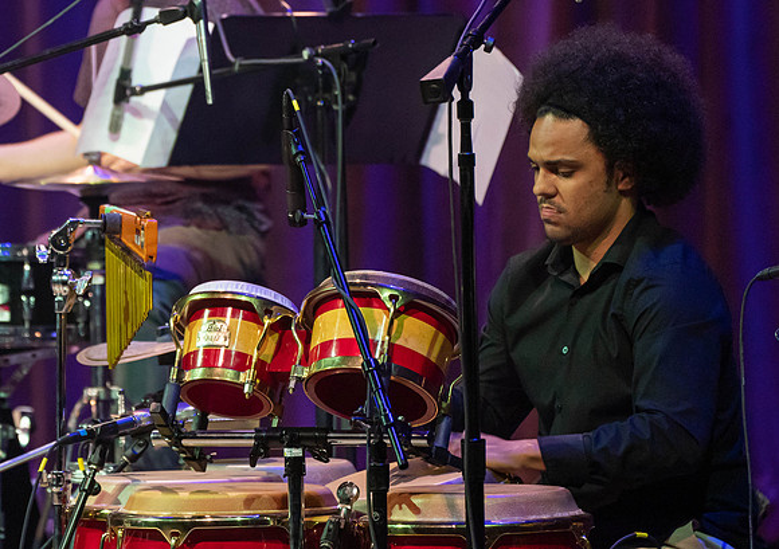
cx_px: 190
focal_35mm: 594
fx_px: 13084
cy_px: 157
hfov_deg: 3.4
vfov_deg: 2.4
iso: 3200
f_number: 5.6
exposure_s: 1/320
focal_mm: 400
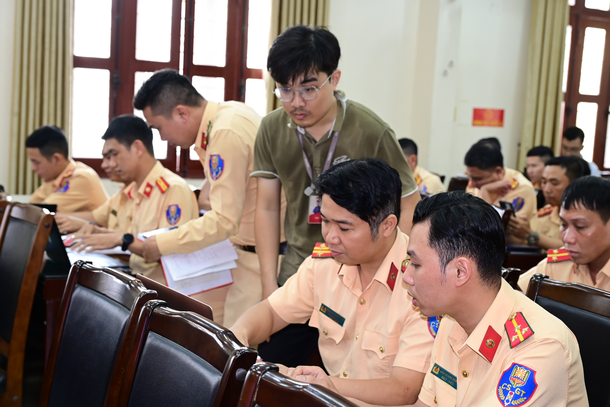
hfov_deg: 39.6
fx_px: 847
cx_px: 305
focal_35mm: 50
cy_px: 204
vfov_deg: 27.0
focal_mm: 50
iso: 1600
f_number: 5
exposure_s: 1/100
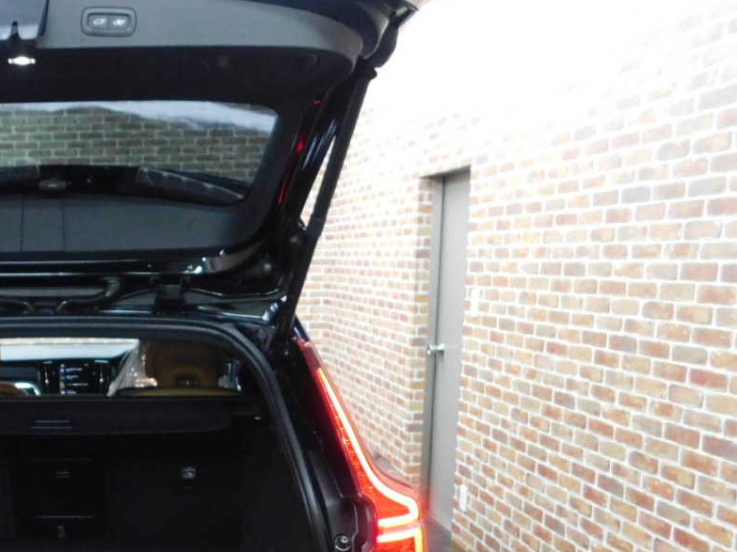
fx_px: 1001
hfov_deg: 36.9
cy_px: 441
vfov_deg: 30.1
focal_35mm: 47
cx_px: 27
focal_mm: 4
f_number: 3
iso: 400
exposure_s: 1/25
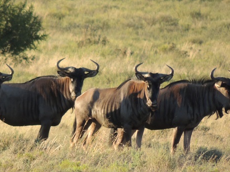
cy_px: 118
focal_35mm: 1742
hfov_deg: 1.1
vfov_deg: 0.9
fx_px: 11571
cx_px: 38
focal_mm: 180
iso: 400
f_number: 5.9
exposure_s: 1/320
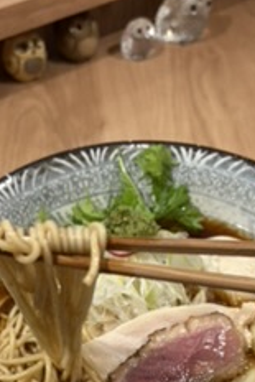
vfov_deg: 34.3
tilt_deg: -48.8
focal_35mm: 56
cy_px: 318
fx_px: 594
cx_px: 151
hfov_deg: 24.2
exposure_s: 1/50
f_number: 1.6
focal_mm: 5.96
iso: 64
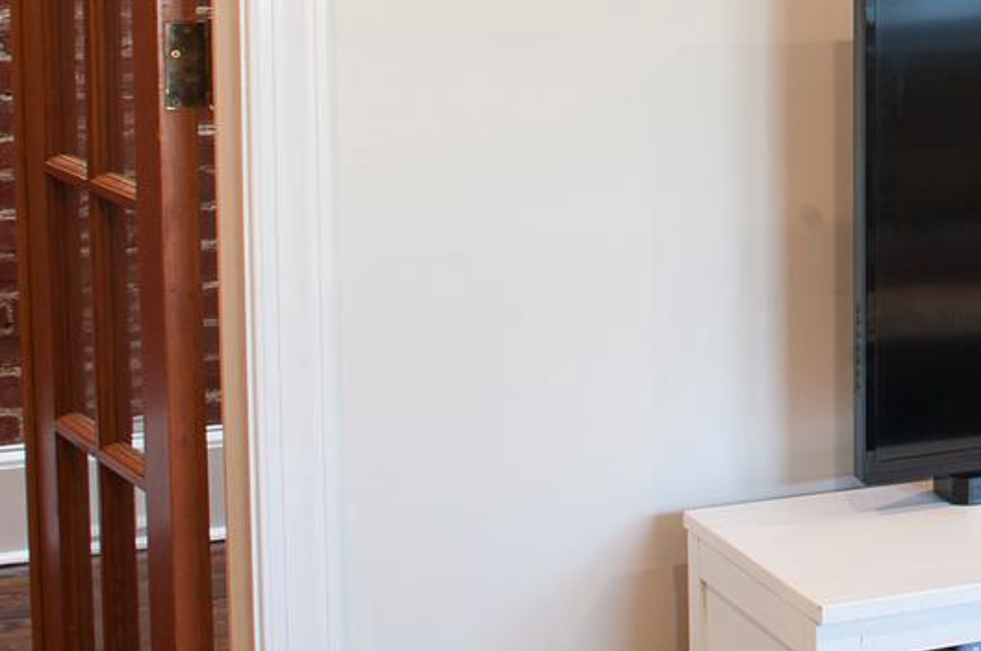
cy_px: 46
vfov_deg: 14.5
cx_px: 1587
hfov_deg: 18.6
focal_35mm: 93
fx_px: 2530
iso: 200
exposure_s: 1/1.25
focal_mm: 24
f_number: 14
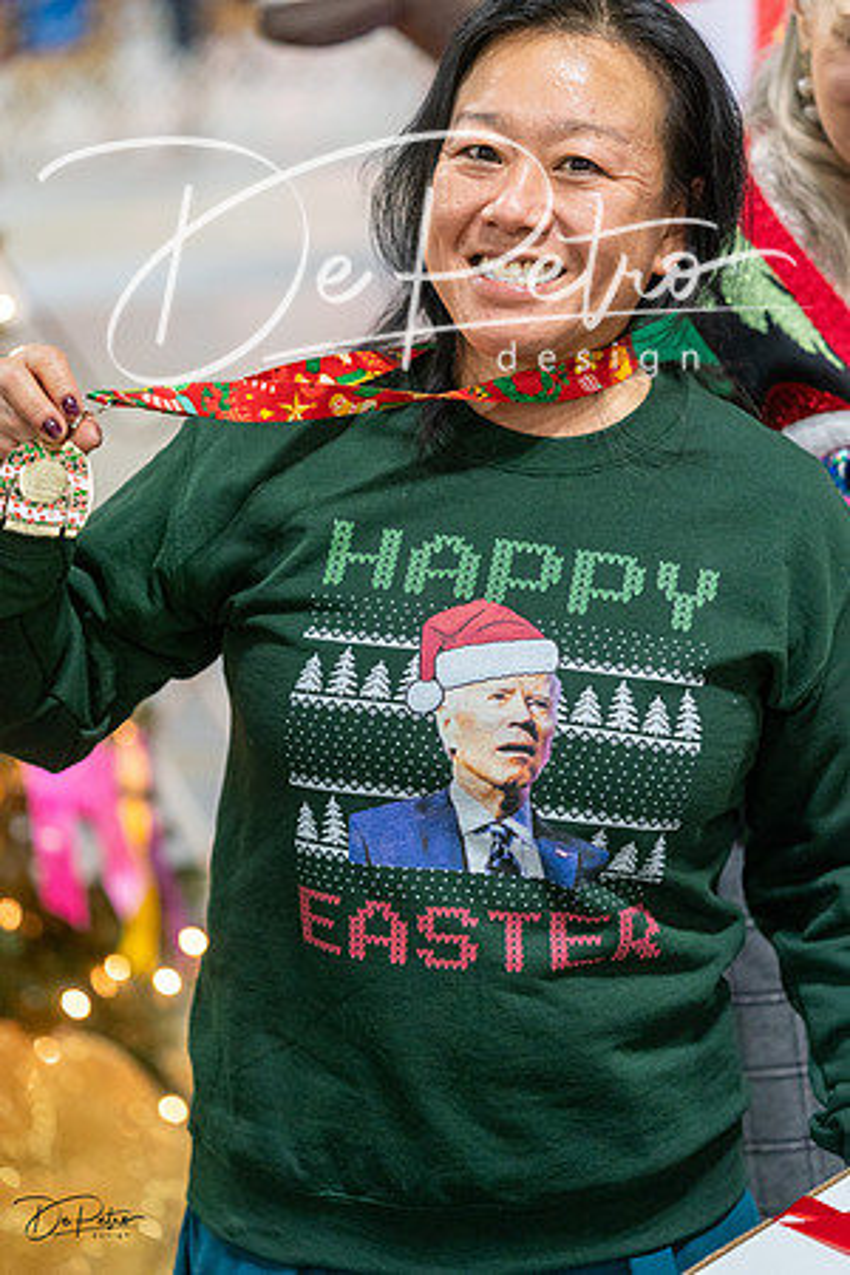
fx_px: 3223
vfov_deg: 22.4
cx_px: 425
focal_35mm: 91
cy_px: 638
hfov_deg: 15.0
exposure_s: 1/160
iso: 4000
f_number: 2.8
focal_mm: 91
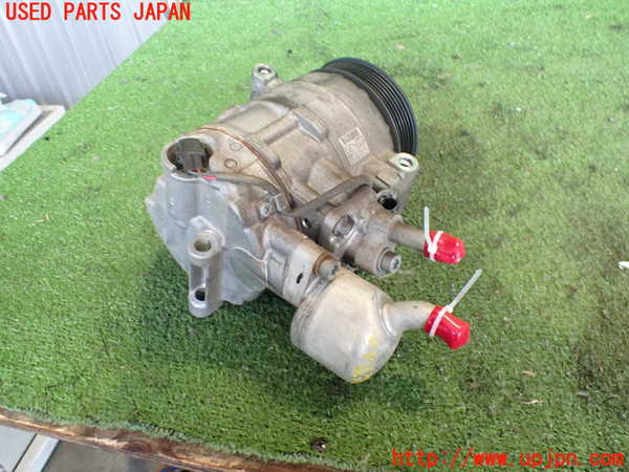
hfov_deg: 60.0
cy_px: 236
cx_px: 314
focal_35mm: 30
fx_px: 545
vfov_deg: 46.8
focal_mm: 5.4
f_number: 2.3
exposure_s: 1/80
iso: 800
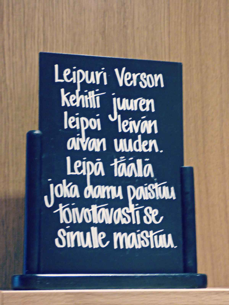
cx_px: 114
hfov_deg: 19.6
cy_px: 152
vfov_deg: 26.0
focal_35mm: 75
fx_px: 662
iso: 400
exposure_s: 1/8
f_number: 4.4
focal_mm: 13.52
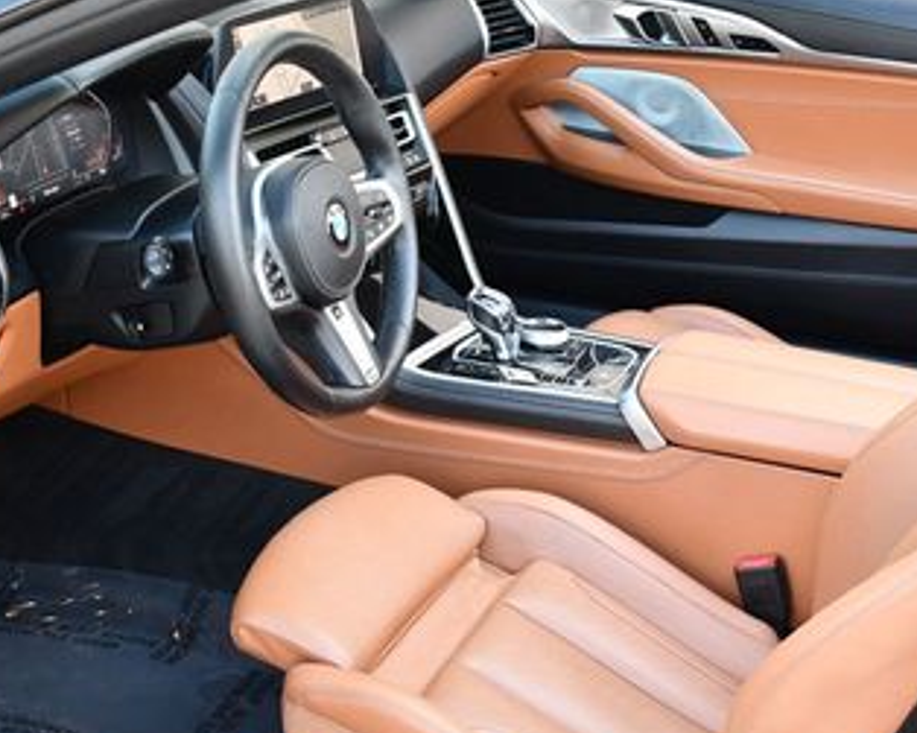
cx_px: 520
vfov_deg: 22.1
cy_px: 421
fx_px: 1872
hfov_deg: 27.5
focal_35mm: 69
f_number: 3.5
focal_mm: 18
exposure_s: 1/250
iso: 800
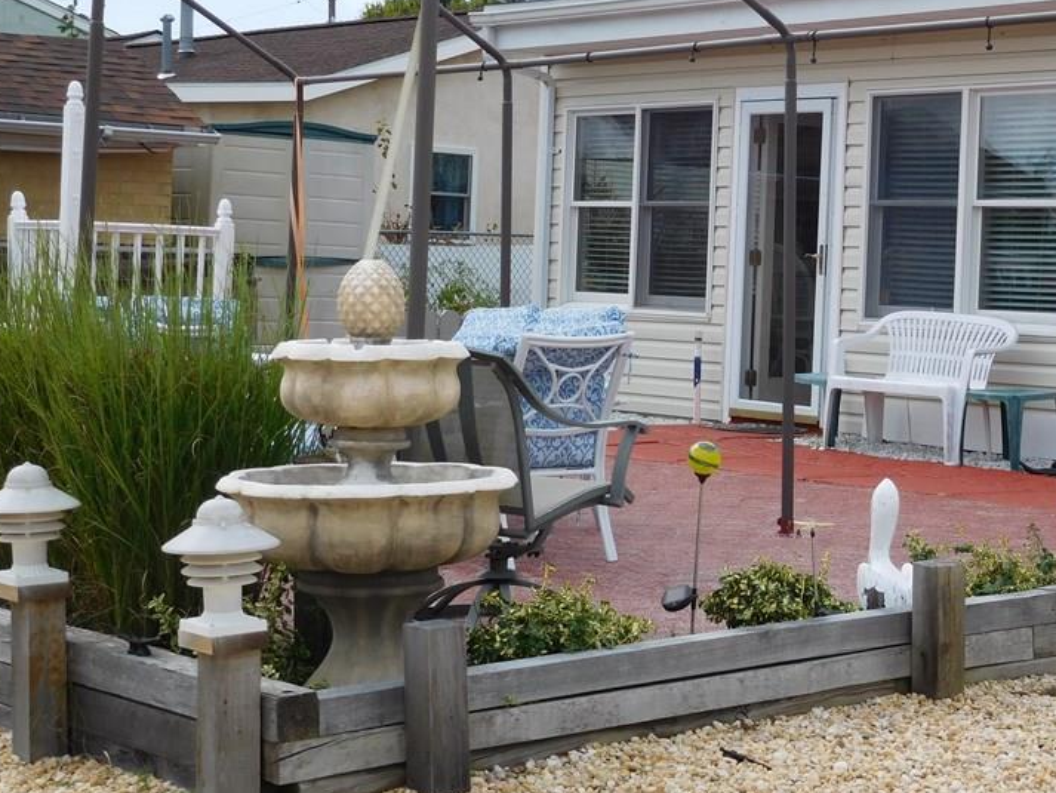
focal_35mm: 79
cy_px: 325
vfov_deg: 18.7
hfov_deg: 24.6
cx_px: 689
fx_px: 2410
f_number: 4.2
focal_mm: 9.8
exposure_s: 1/800
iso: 125
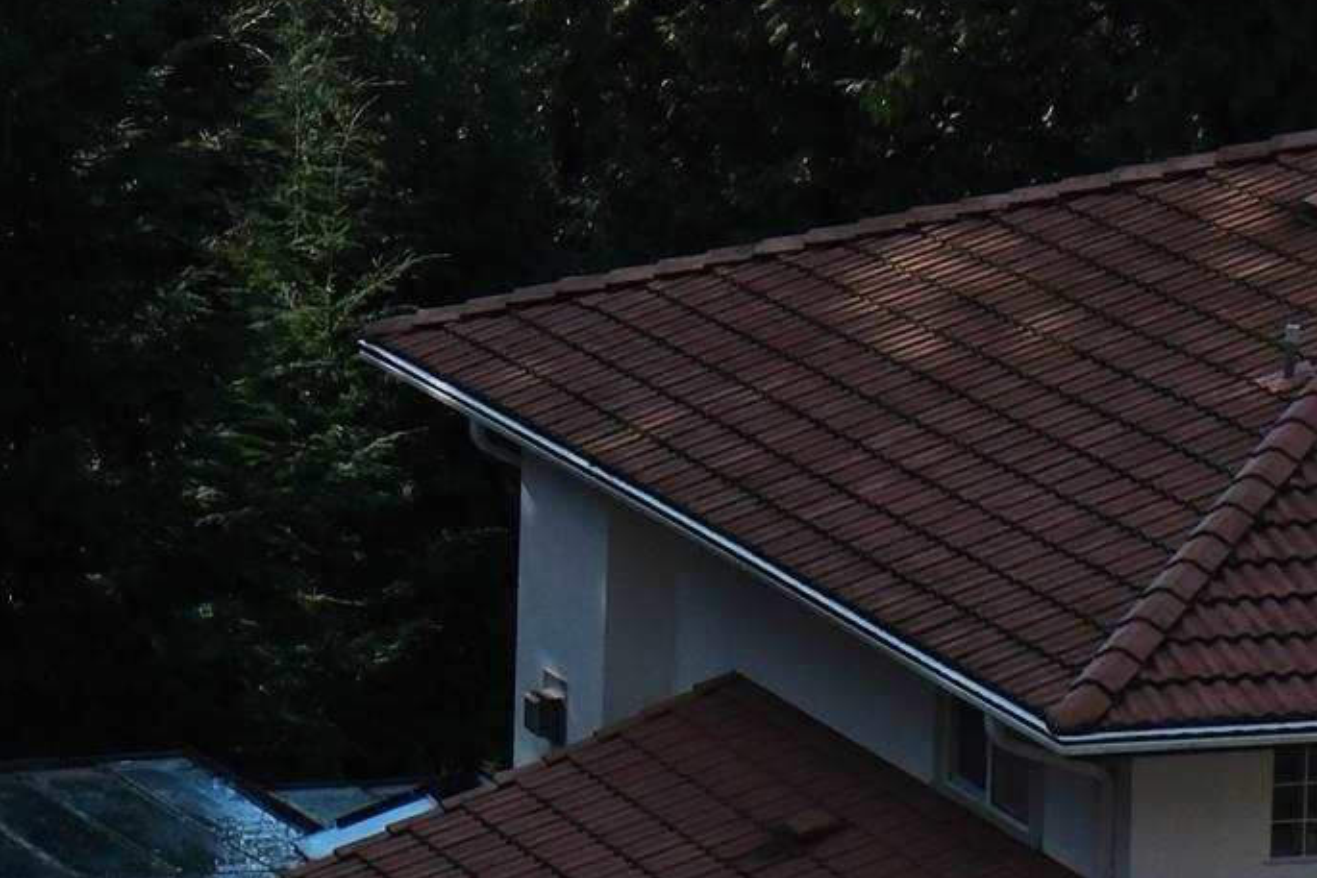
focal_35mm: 197
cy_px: -841
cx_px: 390
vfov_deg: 6.8
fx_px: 7208
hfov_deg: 10.4
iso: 500
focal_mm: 30
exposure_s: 1/1300
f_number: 8
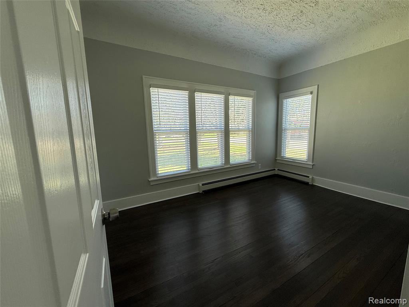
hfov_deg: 102.1
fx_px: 165
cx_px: 204
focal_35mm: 14
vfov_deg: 85.7
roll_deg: +1.0
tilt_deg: -8.4
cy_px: 154
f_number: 2.2
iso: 80
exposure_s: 1/99
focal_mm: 2.22
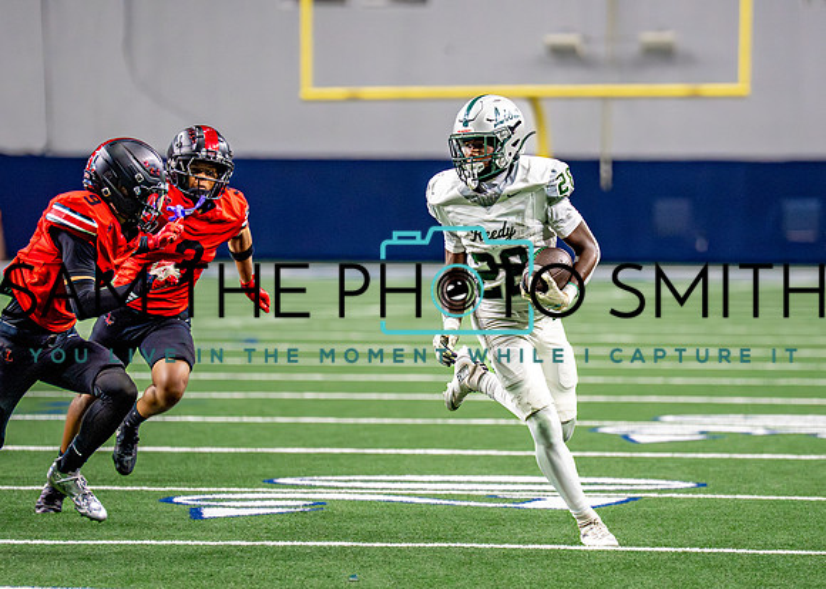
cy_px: 316
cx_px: 474
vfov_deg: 4.7
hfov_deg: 6.6
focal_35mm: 305
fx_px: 7161
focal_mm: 185
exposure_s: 1/2000
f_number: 2.8
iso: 5000
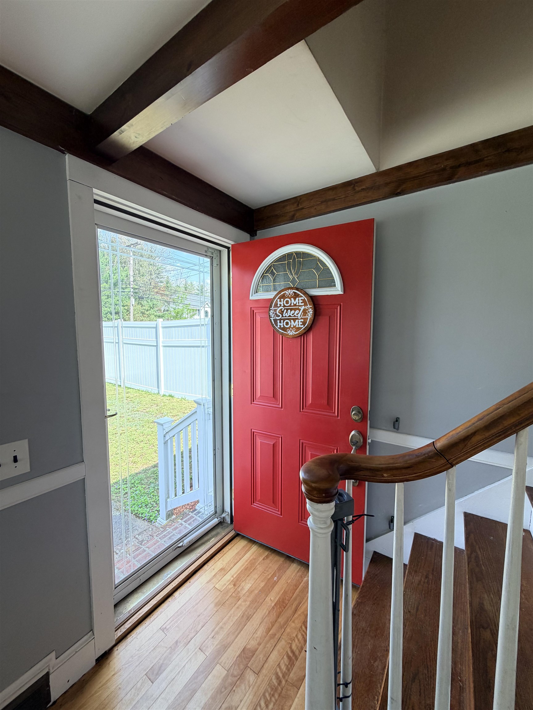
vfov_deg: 102.1
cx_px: 266
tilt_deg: -4.0
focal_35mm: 14
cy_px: 355
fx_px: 287
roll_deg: +1.2
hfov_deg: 85.7
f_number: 2.2
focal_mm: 2.22
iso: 50
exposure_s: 1/124
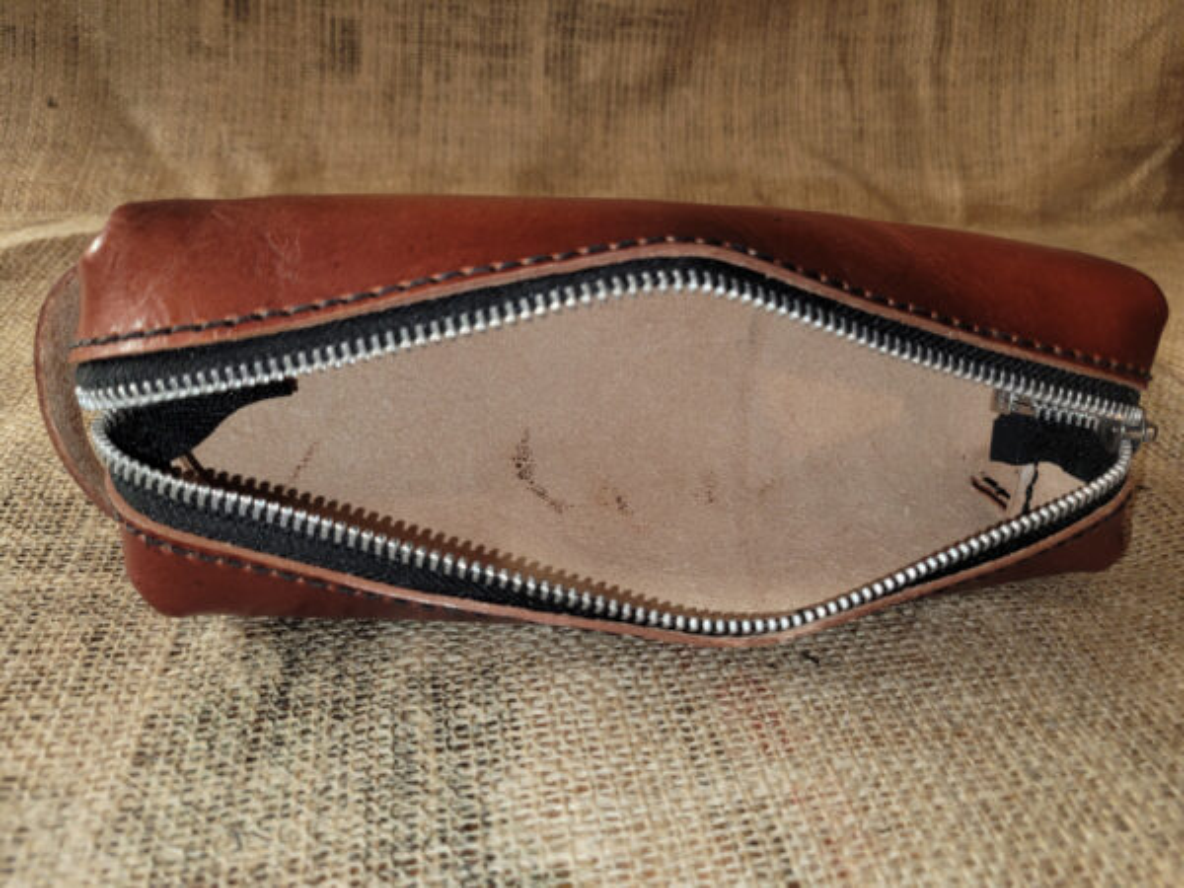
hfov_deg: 67.3
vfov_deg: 53.1
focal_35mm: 26
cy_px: 444
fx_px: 889
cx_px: 592
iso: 100
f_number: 1.8
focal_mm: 5.4
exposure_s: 1/30
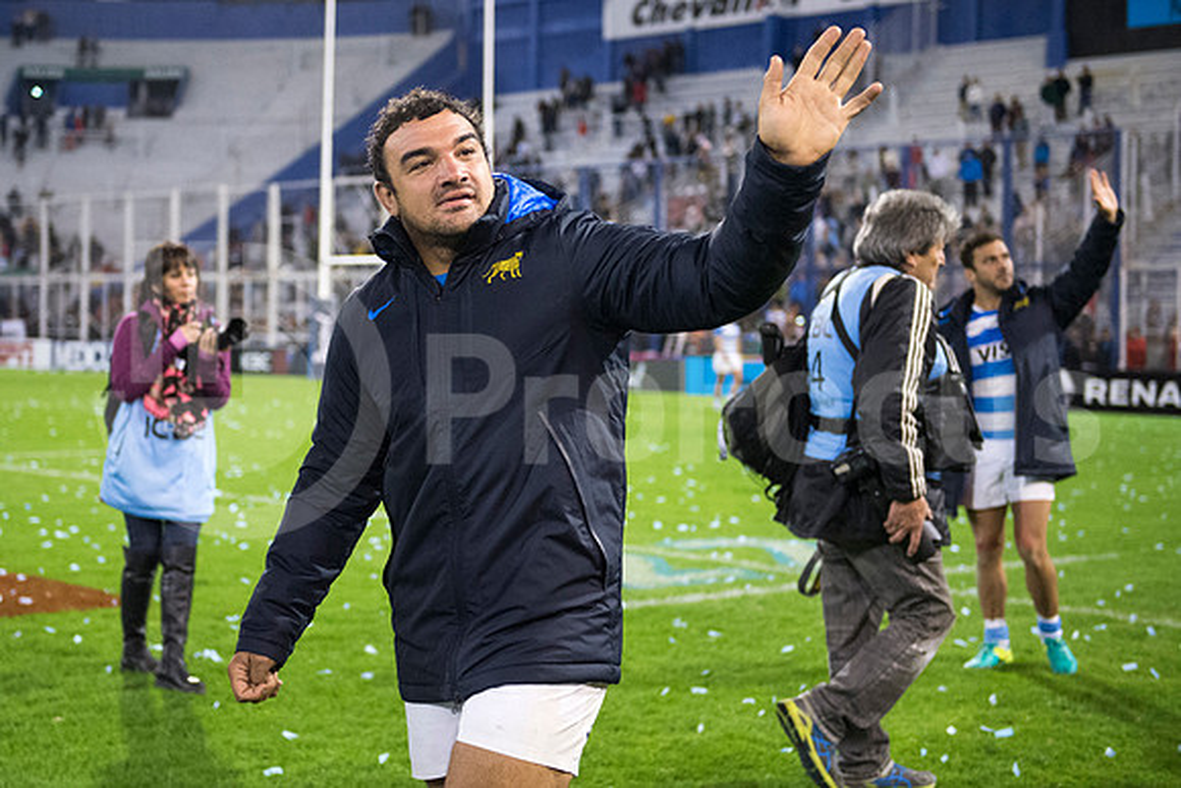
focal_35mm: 52
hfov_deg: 38.2
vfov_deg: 26.0
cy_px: 394
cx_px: 590
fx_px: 1706
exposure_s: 1/1250
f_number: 2.8
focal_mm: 52
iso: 4500
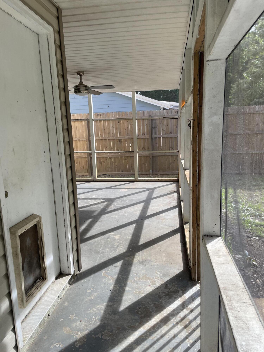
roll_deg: +2.9
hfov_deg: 53.1
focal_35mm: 26
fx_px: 264
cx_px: 132
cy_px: 176
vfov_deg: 67.3
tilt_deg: -9.8
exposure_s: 1/404
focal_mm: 4.2
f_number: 1.6
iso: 32
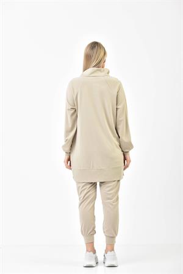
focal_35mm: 86
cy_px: 137
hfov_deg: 15.9
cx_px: 92
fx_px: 656
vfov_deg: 23.6
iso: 100
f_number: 6.3
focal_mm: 86
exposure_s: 1/160
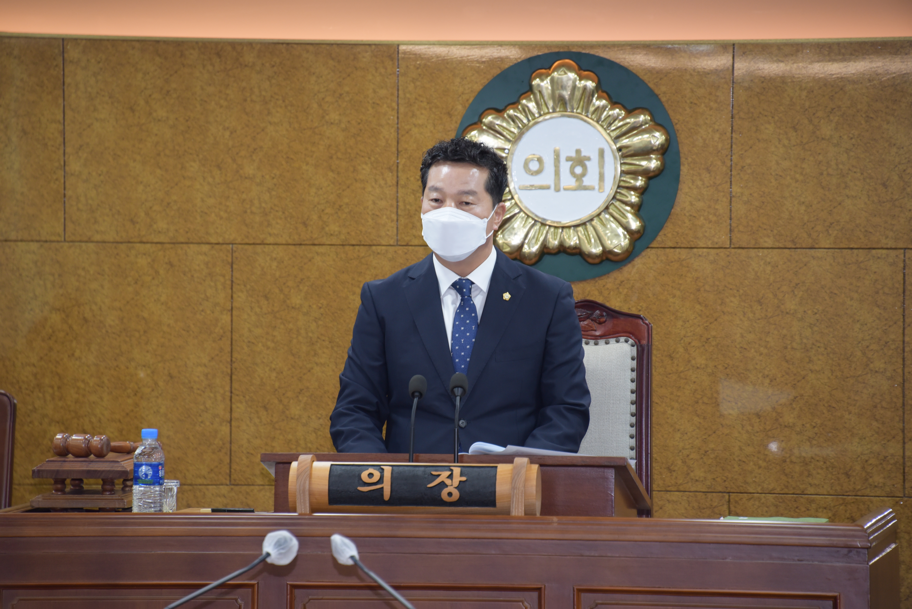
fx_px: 7603
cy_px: 304
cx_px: 456
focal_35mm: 300
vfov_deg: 4.6
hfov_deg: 6.9
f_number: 6.3
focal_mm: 300
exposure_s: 1/125
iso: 1400
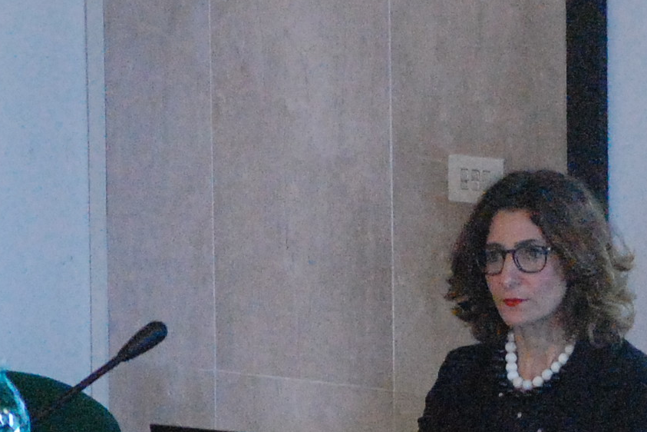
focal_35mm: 385
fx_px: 6919
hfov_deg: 5.3
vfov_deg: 3.6
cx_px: 579
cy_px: 293
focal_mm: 72
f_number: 4.2
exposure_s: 1/100
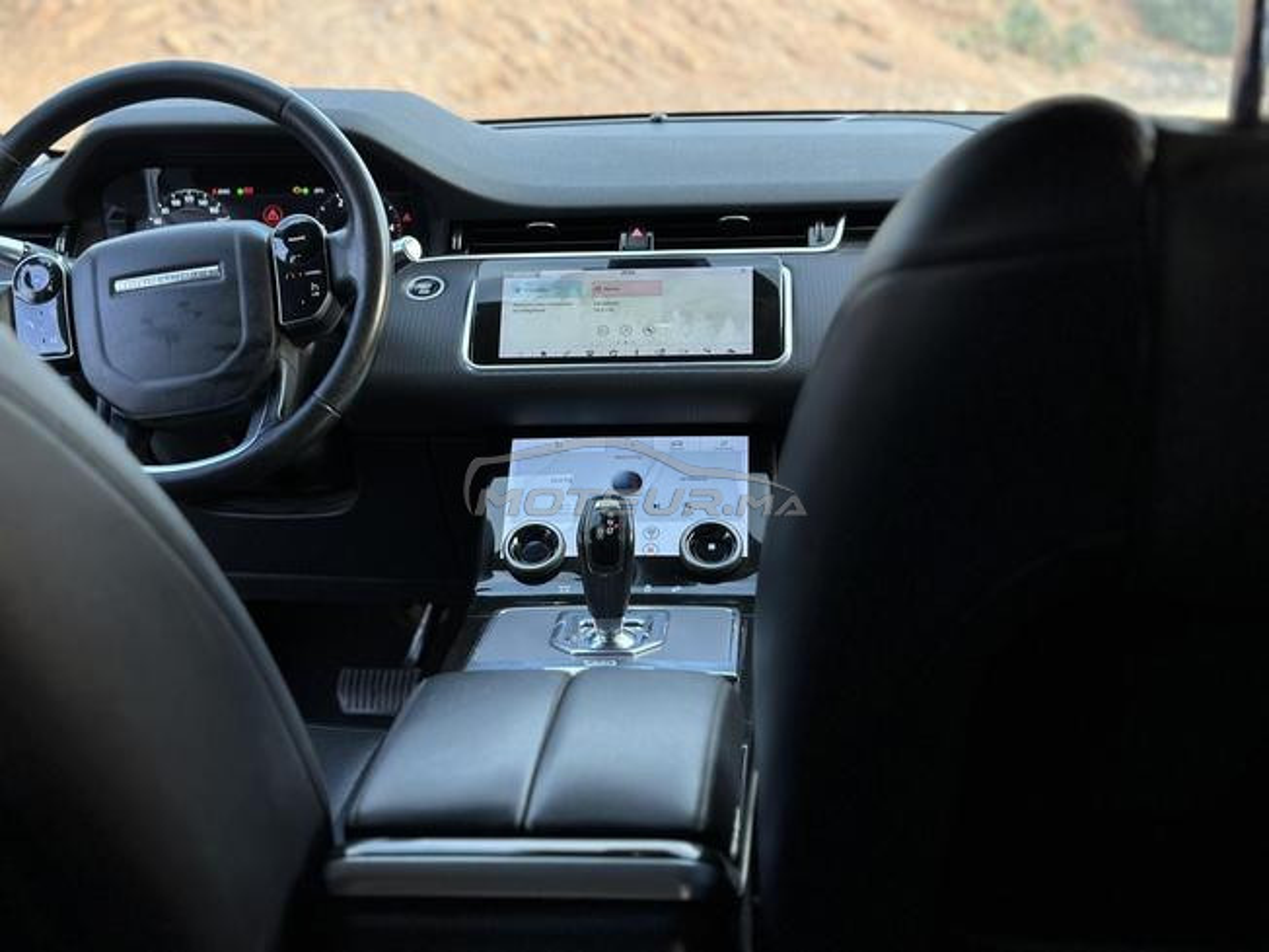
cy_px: 476
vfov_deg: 30.3
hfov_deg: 39.7
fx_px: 1760
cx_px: 634
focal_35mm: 48
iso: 64
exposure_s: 1/121
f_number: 1.78
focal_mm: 6.86
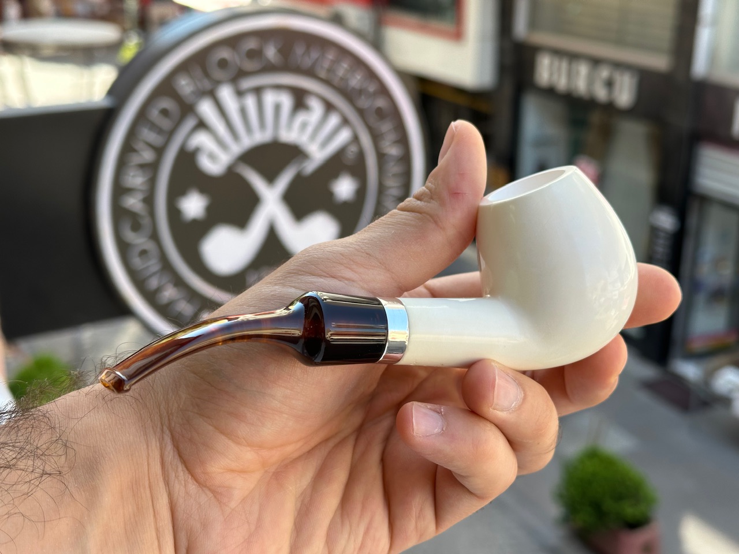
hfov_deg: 39.7
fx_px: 1025
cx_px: 370
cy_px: 277
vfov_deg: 30.3
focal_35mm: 48
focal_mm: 6.86
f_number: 1.78
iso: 64
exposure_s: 1/456
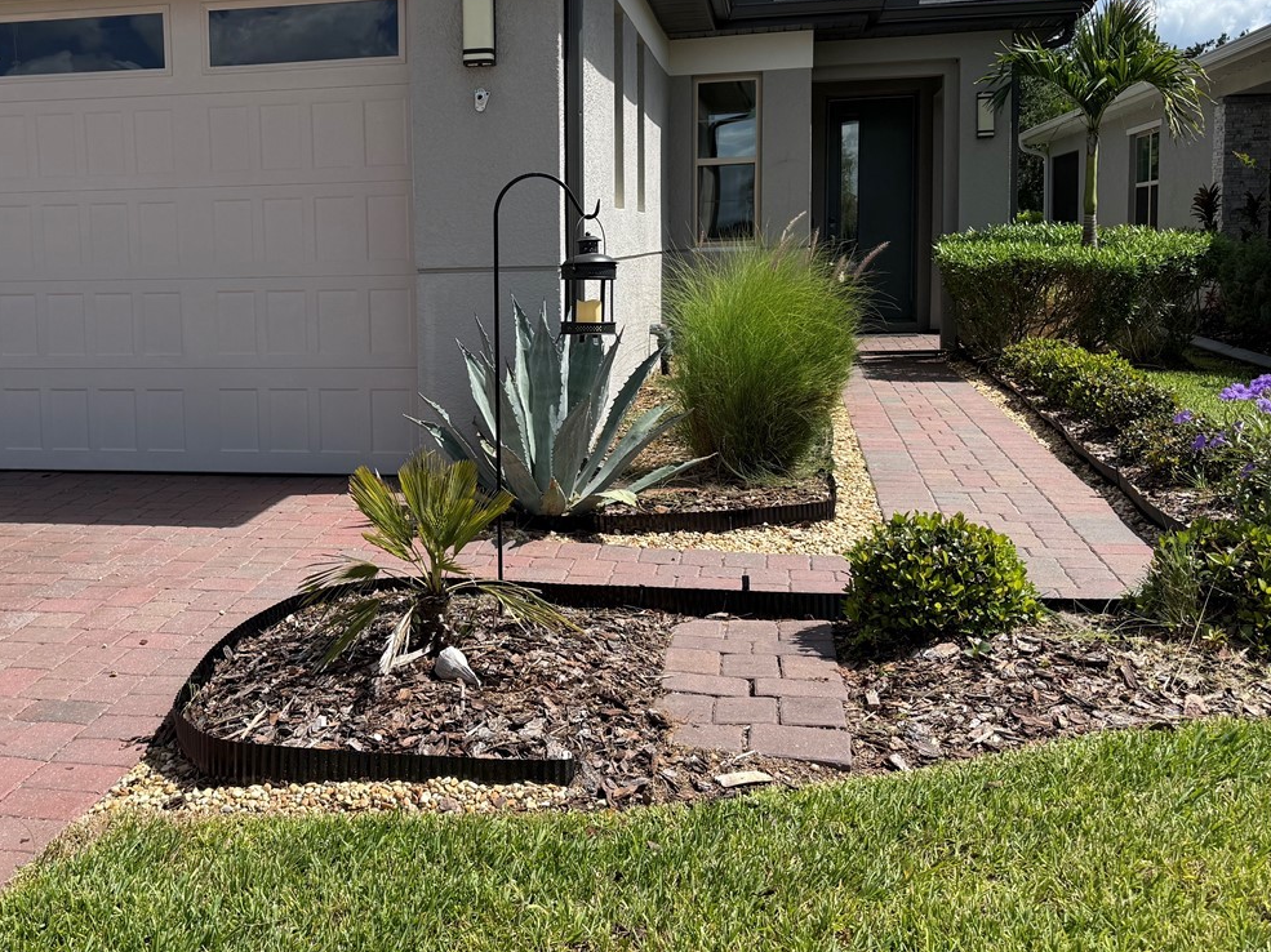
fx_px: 1431
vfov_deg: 36.7
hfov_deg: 47.0
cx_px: 405
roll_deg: +1.6
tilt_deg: -5.3
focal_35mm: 39
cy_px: 386
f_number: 1.78
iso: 80
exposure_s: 1/4975
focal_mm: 6.76
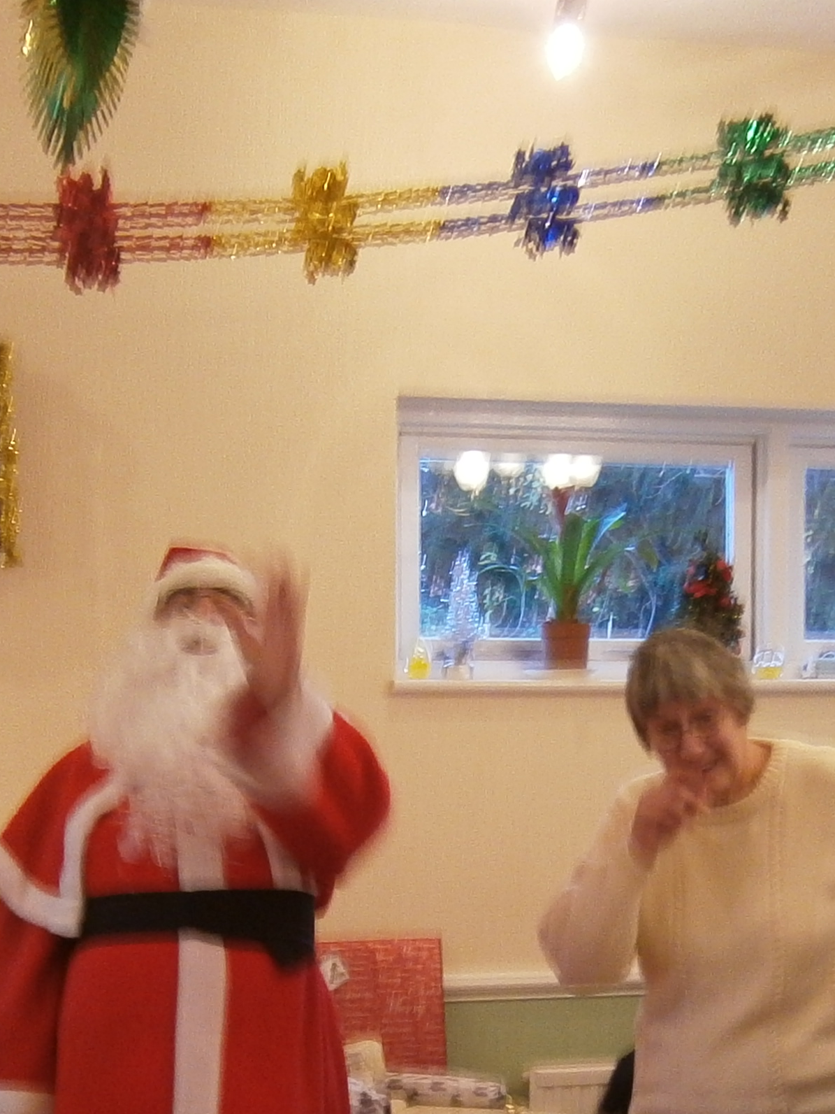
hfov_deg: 21.0
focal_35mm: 70
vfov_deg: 26.8
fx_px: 2251
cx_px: 448
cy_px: 996
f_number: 2.8
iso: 125
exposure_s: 1/13
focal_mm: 4.7
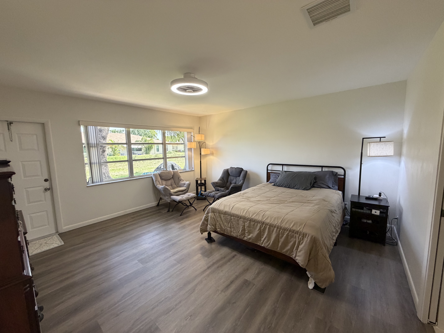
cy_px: 166
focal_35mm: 14
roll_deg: +1.6
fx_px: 180
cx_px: 222
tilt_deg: -6.9
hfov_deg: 102.1
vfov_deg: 85.7
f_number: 2.2
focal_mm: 2.22
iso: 320
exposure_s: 1/120
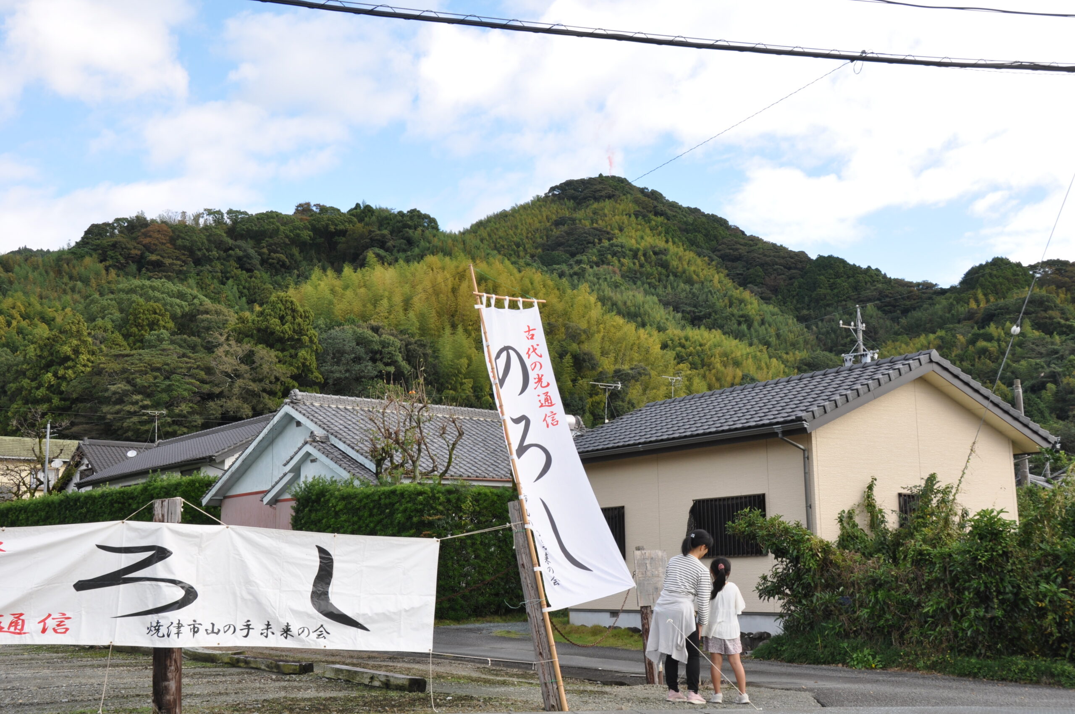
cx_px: 538
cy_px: 357
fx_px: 1208
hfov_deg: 48.0
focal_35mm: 40
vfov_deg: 32.9
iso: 200
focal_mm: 27
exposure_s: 1/125
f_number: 11
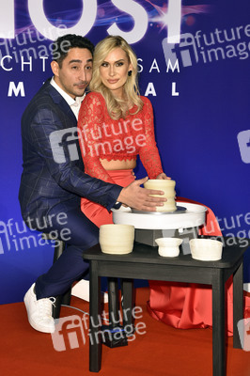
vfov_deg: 28.9
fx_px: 730
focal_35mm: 70
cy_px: 188
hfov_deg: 19.4
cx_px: 125
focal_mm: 70
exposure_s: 1/160
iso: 500
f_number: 6.3
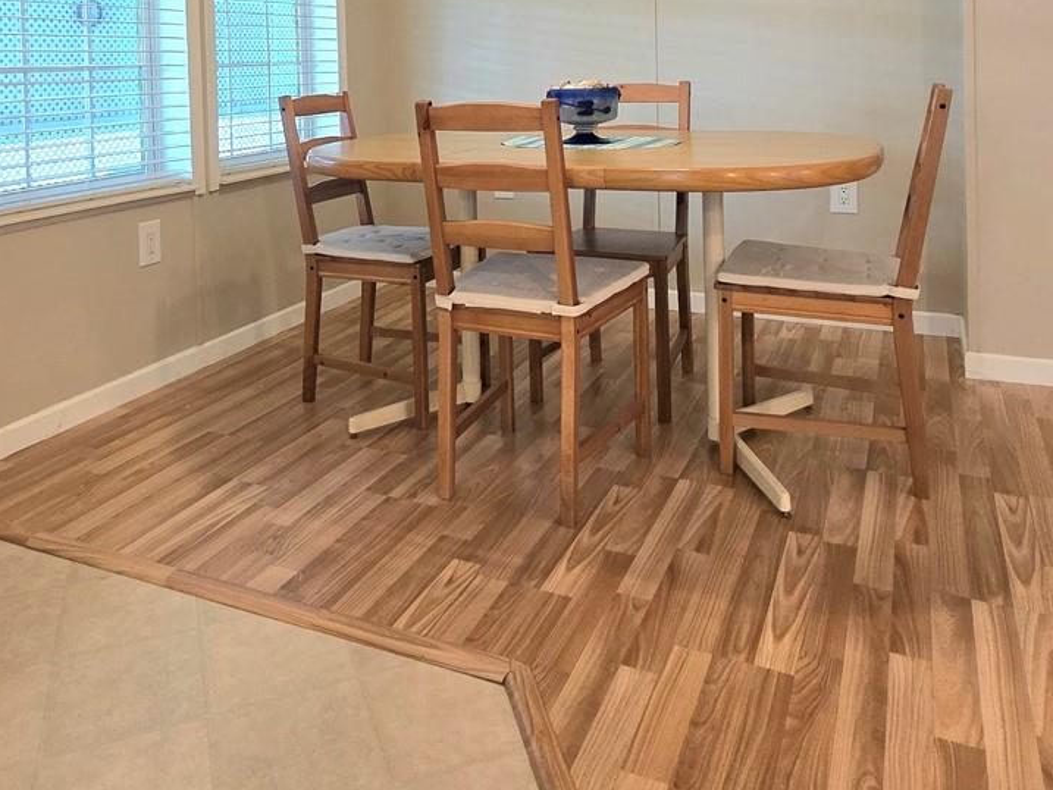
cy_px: 97
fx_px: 882
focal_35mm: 29
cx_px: 442
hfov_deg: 61.3
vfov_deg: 44.4
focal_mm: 2.2
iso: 250
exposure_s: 1/120
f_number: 1.9
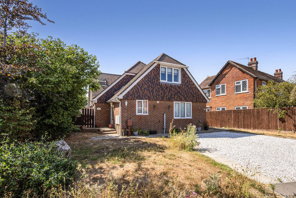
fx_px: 140
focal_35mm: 17
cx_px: 148
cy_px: 99
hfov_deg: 93.3
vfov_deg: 70.5
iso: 250
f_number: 9
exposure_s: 1/1000
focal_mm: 17
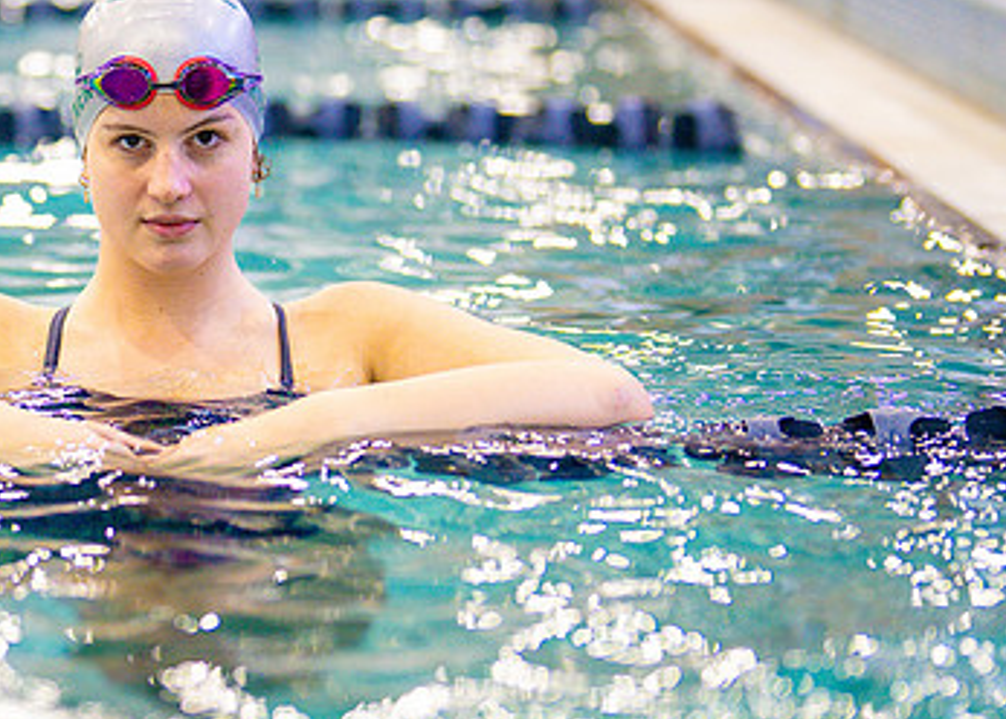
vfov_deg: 9.0
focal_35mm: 159
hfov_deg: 12.6
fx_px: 4544
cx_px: 183
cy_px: 274
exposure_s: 1/500
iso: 500
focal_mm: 50
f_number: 1.2
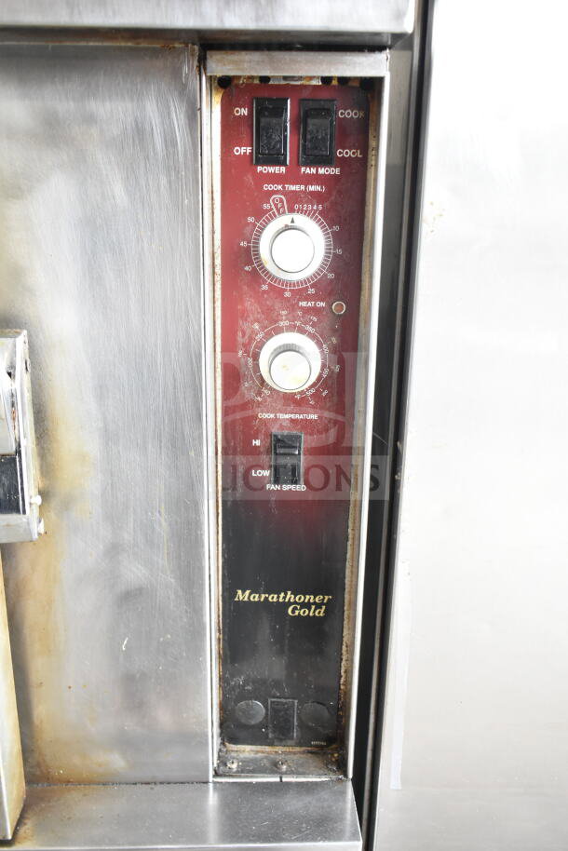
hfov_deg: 40.0
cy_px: 426
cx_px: 284
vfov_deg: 57.2
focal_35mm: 33
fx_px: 780
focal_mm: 22
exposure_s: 1/50
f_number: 3.8
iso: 1600
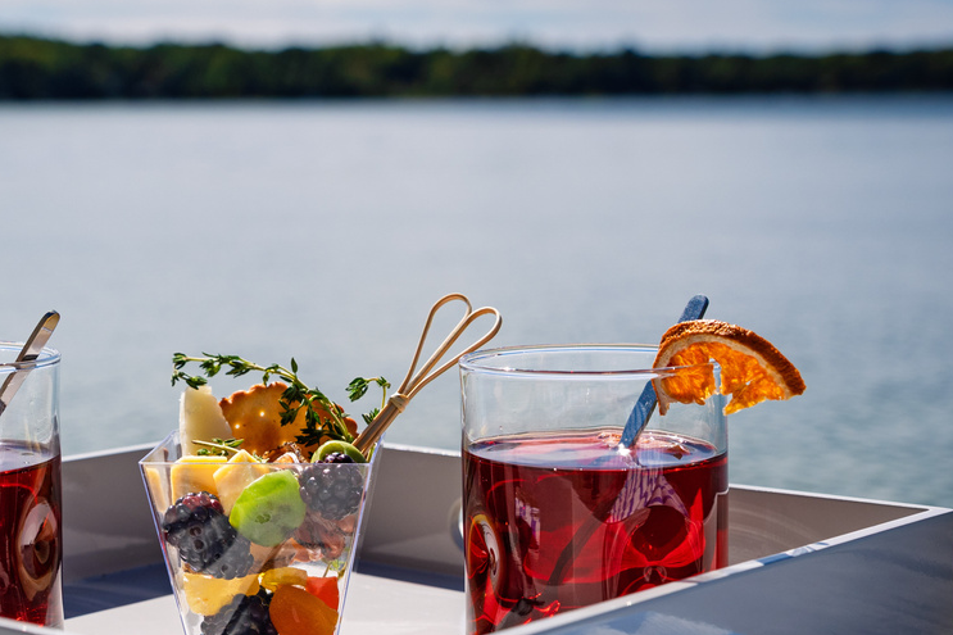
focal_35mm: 85
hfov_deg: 23.7
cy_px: 436
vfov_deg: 16.0
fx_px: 2249
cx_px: 273
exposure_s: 1/2000
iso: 250
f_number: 6.3
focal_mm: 48.9
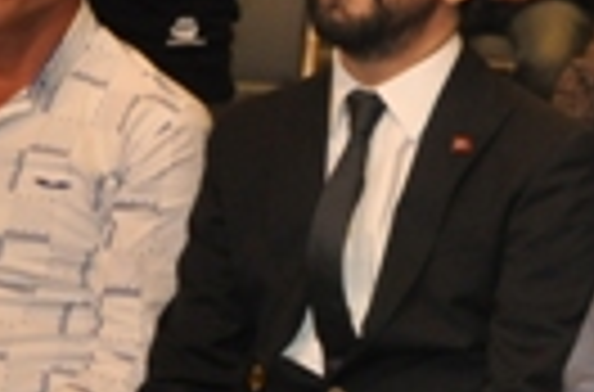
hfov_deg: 7.9
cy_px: 282
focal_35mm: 255
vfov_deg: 5.3
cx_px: 994
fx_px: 4200
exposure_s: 1/60
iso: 800
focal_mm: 35
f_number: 4.2
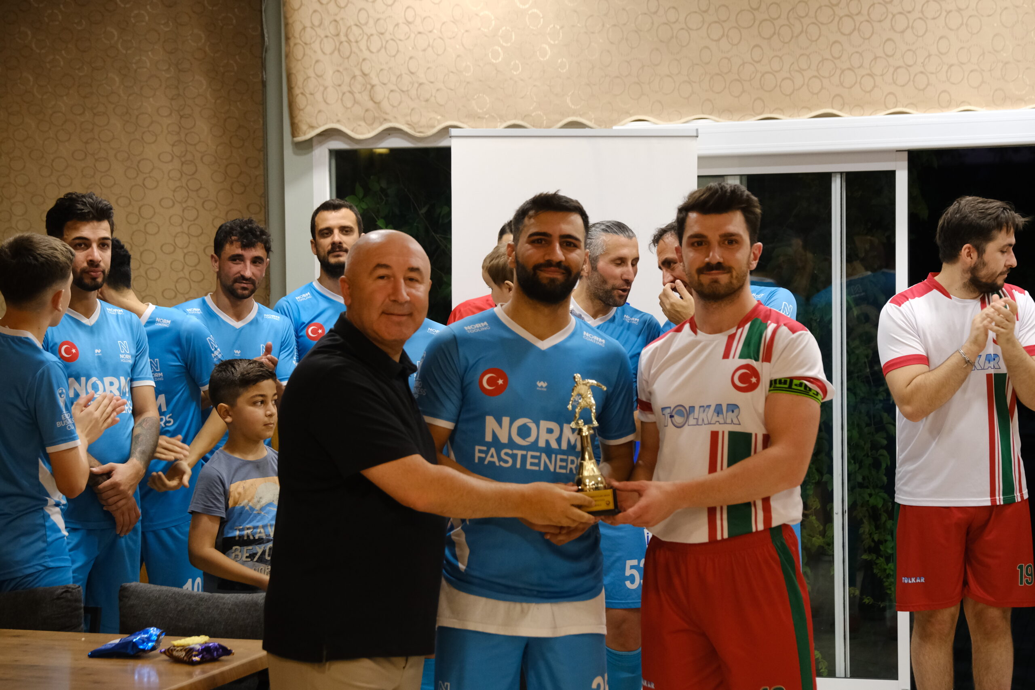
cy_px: 345
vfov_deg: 16.5
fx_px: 2386
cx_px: 518
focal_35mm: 83
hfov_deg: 24.5
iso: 2000
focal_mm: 55
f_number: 4
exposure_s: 1/100
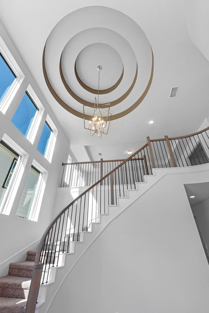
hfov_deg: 77.4
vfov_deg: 100.4
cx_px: 102
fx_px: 130
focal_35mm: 15
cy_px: 157
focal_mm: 14
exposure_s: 1/100
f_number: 9
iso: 250
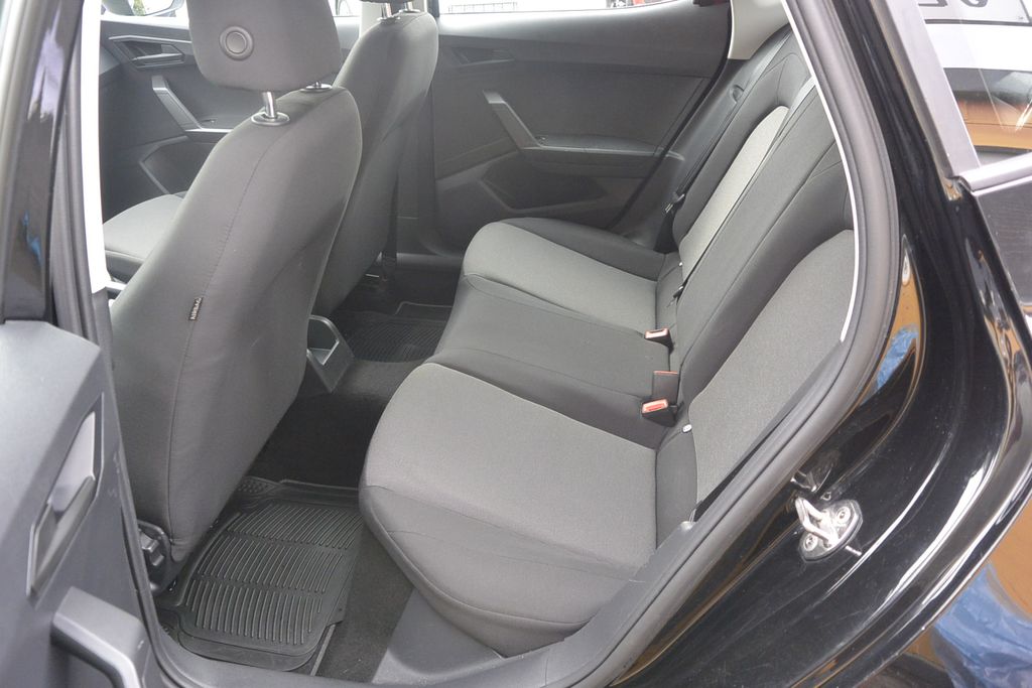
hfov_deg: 67.4
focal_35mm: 27
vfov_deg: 47.9
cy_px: 344
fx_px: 774
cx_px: 516
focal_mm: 10
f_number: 3.5
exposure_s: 1/125
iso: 250
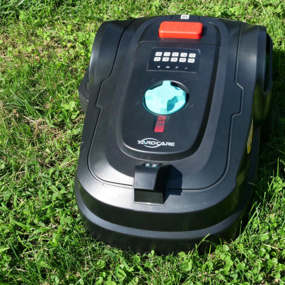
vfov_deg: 32.8
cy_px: 137
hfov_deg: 32.7
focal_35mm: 52
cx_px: 171
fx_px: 484
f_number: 7.1
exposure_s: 1/800
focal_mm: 17
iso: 400
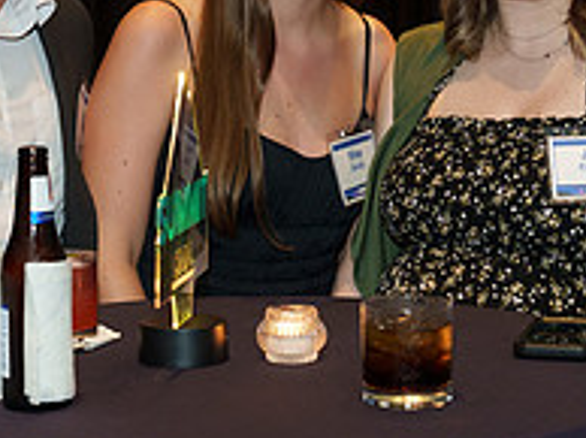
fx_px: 2147
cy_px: 176
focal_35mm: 127
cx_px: 425
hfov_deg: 15.5
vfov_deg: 11.6
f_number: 4.5
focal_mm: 42
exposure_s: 1/60
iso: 1250
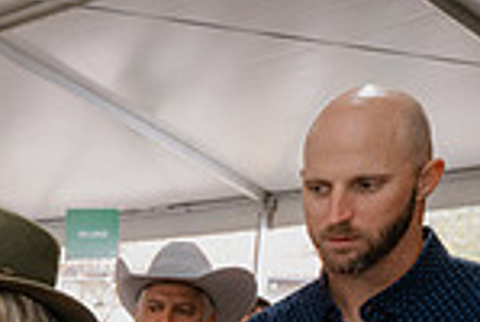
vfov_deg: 12.6
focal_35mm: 101
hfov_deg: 16.5
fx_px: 1349
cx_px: -409
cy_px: 552
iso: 2200
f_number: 5
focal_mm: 26
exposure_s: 1/160
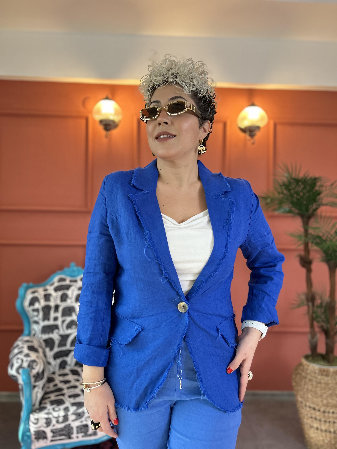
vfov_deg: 67.3
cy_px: 224
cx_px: 168
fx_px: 337
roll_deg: -1.4
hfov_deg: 53.1
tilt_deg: -0.5
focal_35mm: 26
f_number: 1.5
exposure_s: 1/106
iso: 125
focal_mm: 5.7
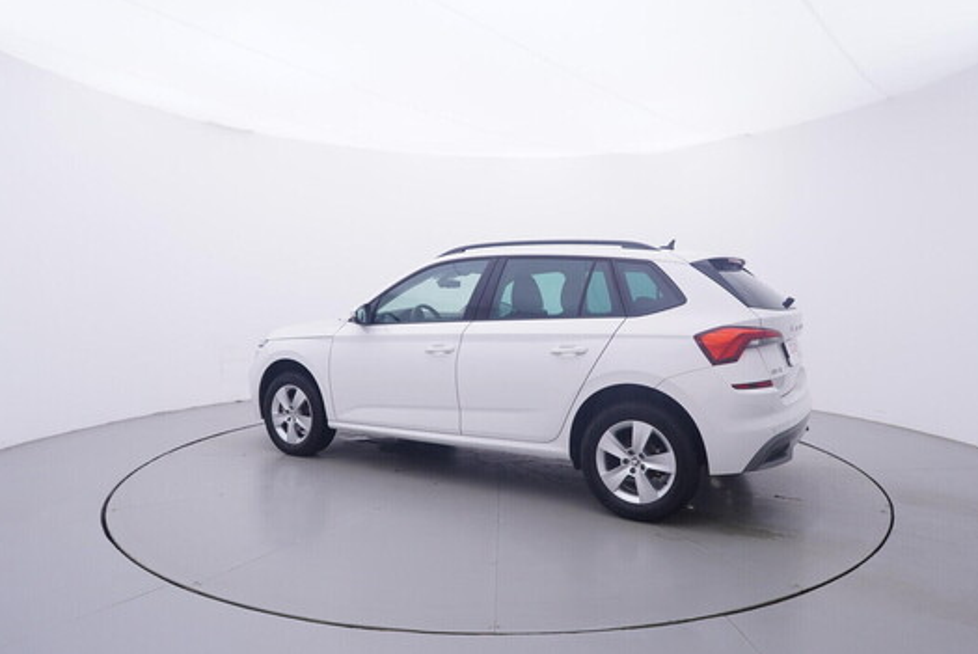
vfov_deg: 54.1
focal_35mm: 24
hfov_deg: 74.8
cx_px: 504
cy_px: 333
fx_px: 640
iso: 200
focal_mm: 15
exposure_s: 1/80
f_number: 5
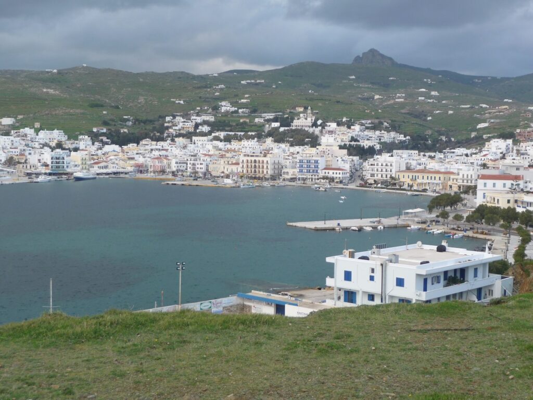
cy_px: 200
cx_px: 266
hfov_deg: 34.9
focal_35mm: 55
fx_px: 847
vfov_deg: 26.6
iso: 100
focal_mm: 9.3
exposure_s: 1/100
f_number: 4.3
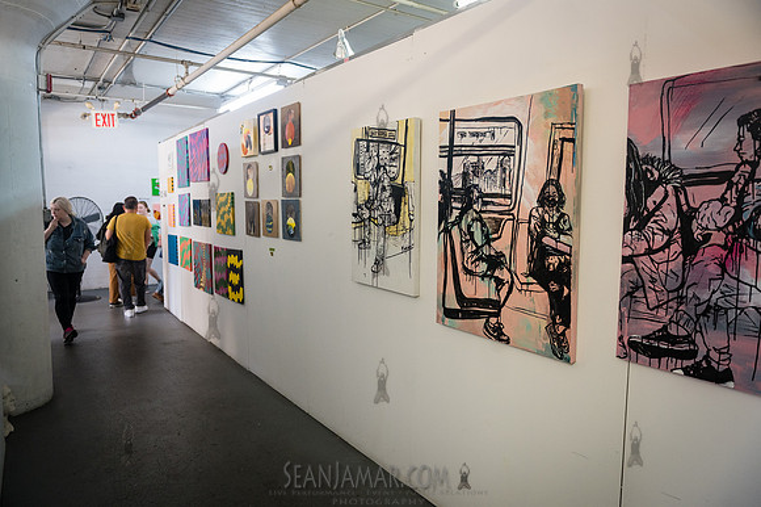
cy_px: 254
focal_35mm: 24
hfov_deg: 73.8
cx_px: 380
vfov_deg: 53.1
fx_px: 507
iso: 2500
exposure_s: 1/200
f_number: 3.5
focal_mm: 24
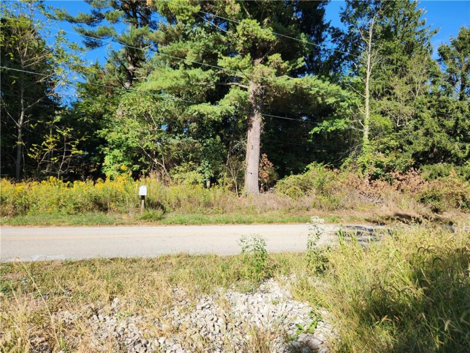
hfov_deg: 73.9
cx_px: 235
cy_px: 176
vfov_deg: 58.9
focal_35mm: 23
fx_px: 312
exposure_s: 1/836
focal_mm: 5.4
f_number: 1.8
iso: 20
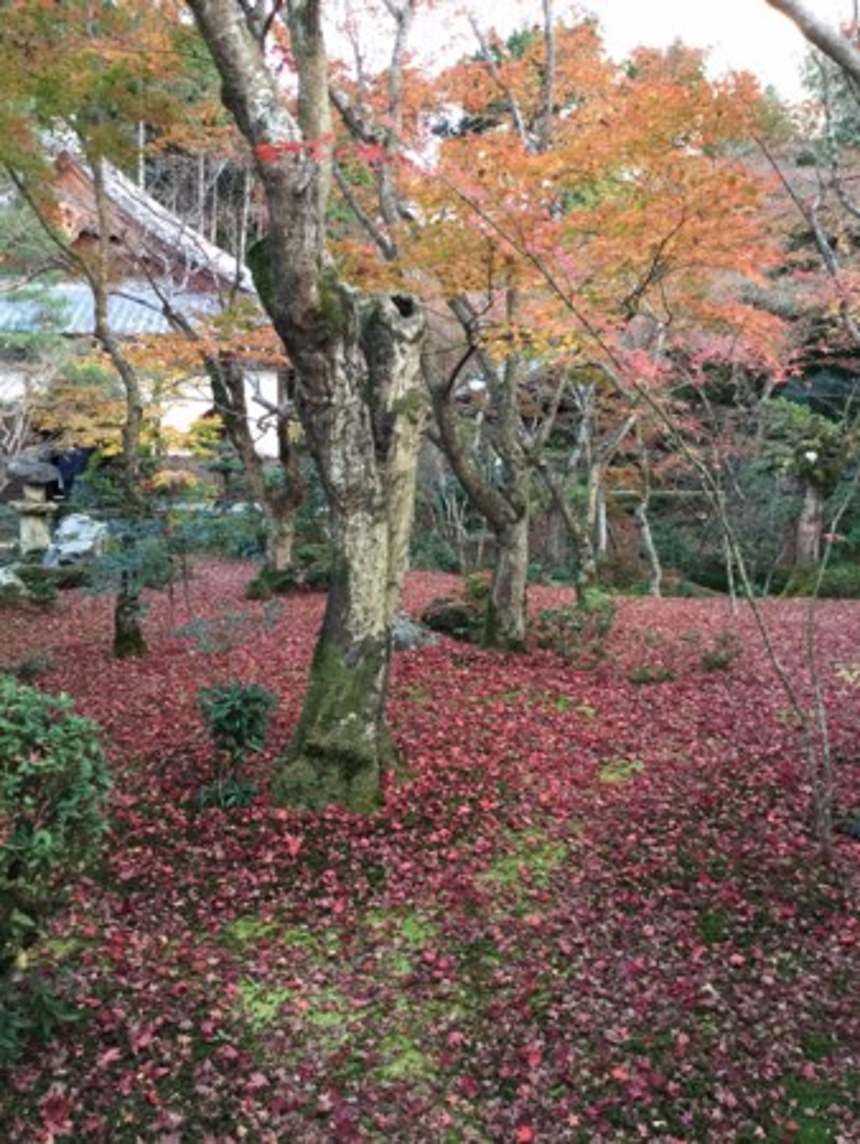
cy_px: 572
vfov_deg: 58.3
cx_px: 430
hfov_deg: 45.5
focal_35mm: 31
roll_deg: +1.1
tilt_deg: -4.1
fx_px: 1026
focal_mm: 3.3
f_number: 2.4
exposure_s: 1/30
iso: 100
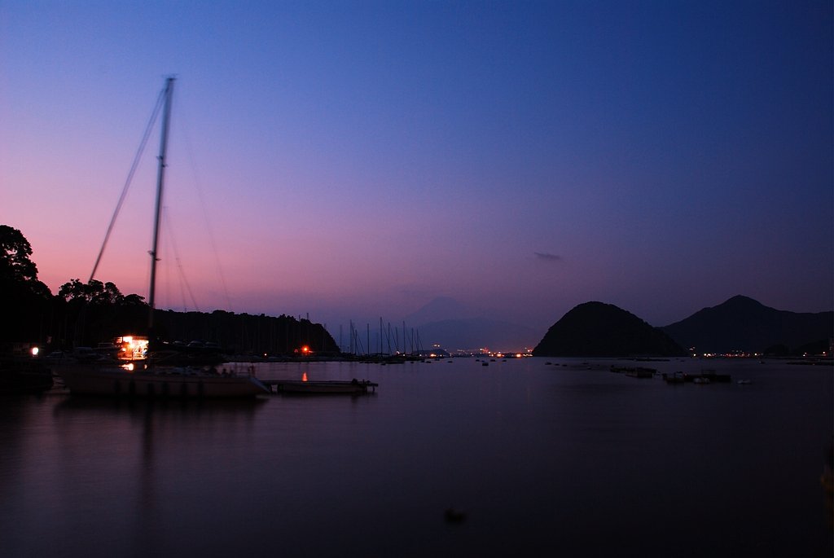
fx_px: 626
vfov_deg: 48.0
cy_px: 279
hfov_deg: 67.3
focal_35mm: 27
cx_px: 417
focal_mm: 18
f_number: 9
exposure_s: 13
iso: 100
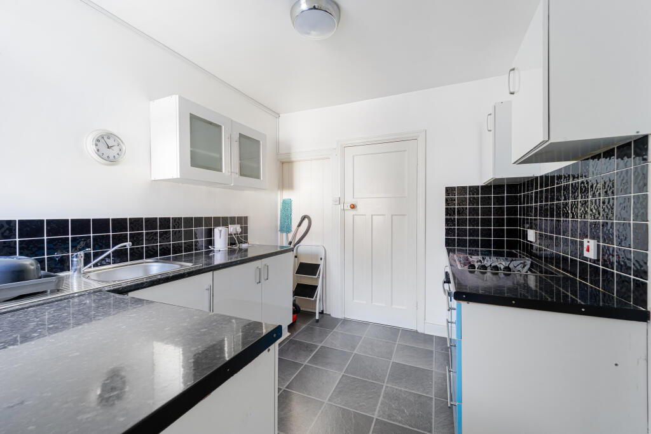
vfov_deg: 81.2
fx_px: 253
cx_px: 326
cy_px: 217
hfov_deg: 104.2
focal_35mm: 14
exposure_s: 1/5
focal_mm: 14
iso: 200
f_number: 8
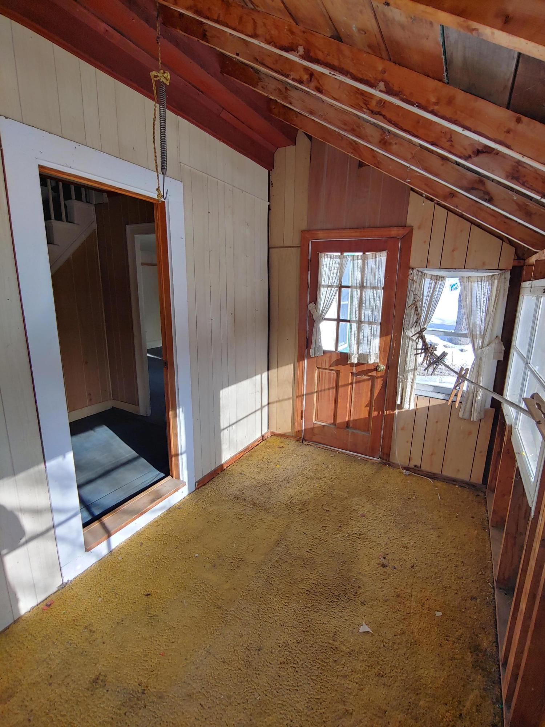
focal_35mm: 16
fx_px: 336
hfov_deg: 78.1
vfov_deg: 94.5
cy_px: 364
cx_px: 272
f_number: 1.9
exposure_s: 1/219
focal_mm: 2.18
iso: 50
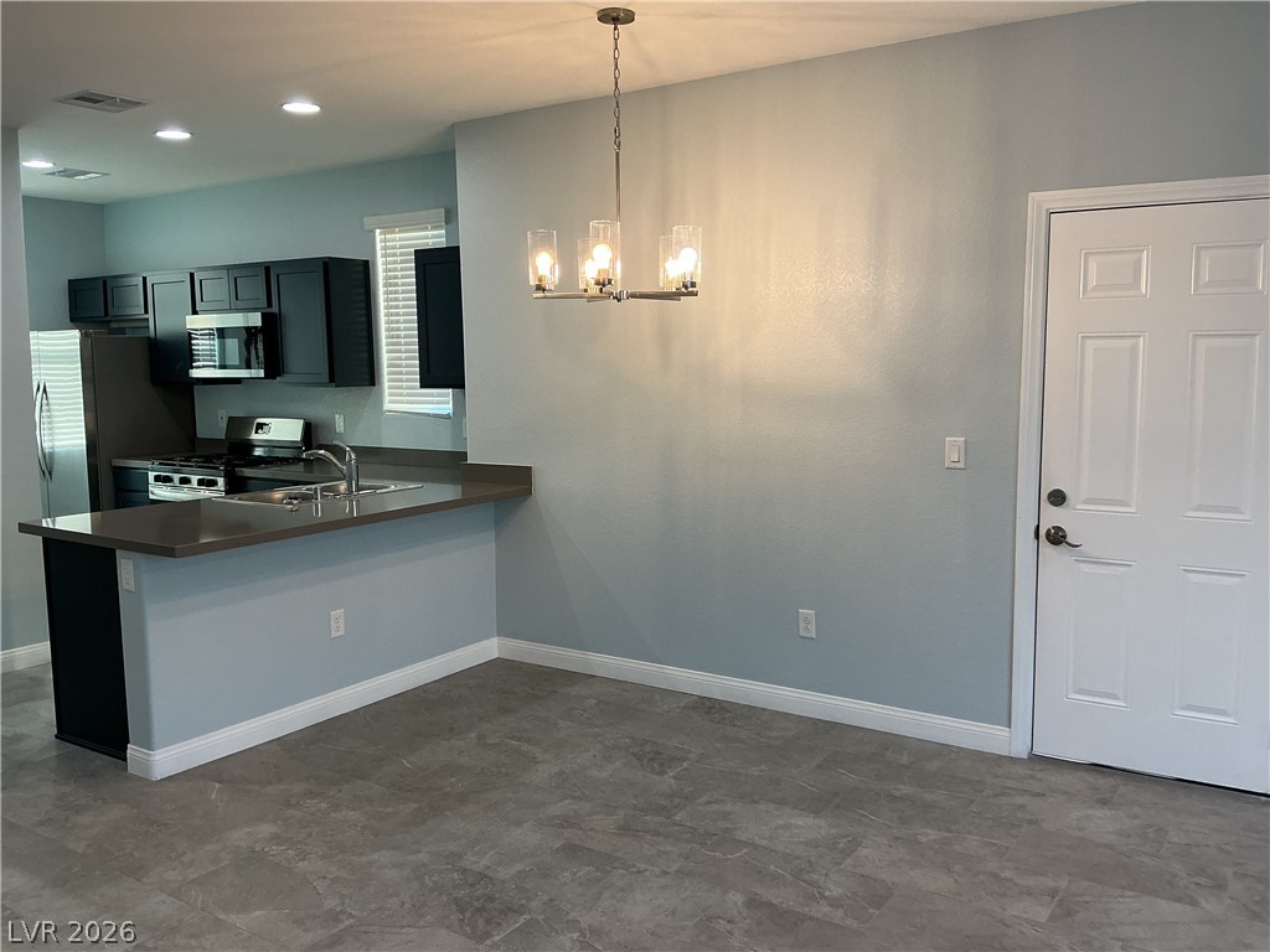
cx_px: 635
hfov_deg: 61.7
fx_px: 1064
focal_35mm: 29
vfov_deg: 48.2
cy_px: 476
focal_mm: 3
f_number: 1.8
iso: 50
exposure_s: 1/60
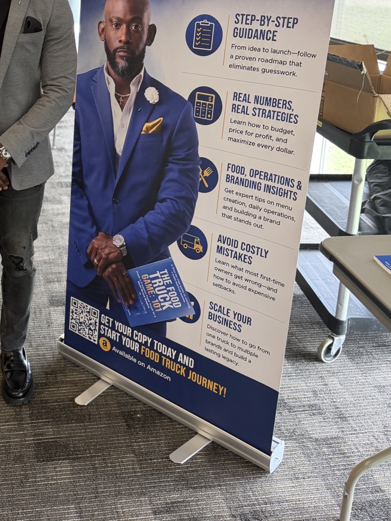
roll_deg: +0.0
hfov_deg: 32.5
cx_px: 67
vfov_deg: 42.8
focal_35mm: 43
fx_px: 648
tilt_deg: -16.3
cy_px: 144
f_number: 1.78
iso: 200
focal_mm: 6.76
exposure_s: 1/70
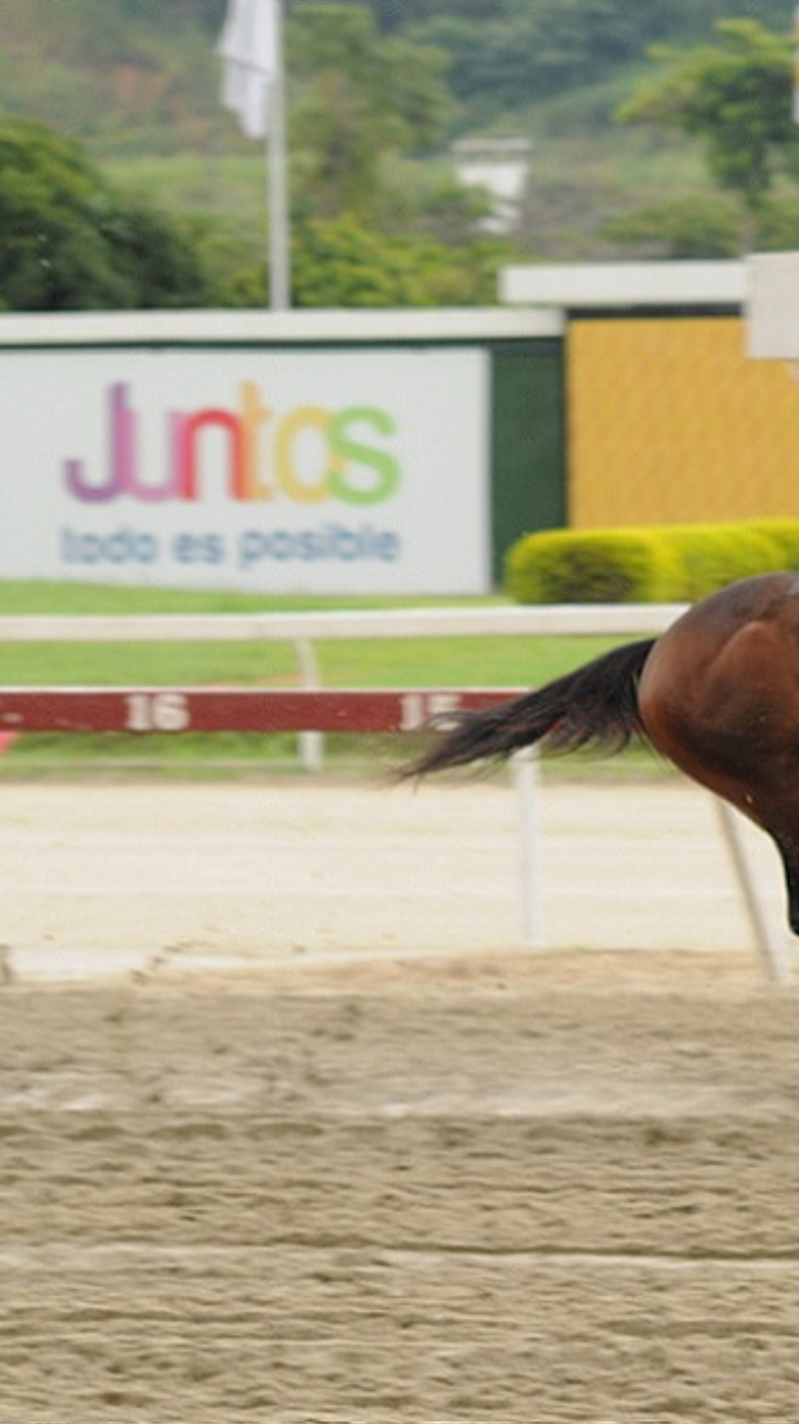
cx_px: 992
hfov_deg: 4.6
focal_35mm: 260
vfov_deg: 8.3
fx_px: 9808
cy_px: 712
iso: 500
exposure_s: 1/320
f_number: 6.3
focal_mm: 110
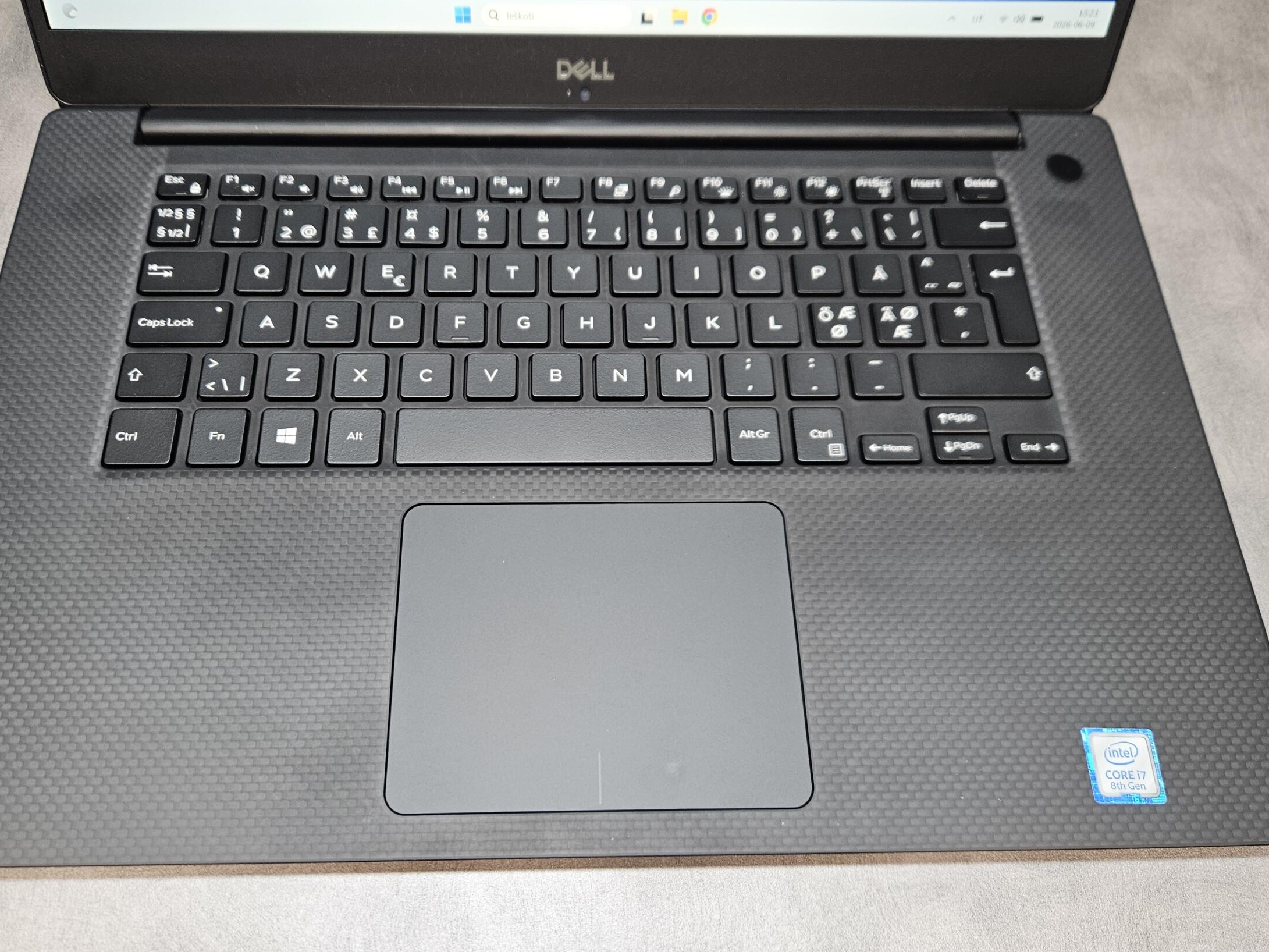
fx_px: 990
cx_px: 589
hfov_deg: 65.2
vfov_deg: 51.3
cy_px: 429
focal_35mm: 27
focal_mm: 5.4
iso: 320
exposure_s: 1/204
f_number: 1.8
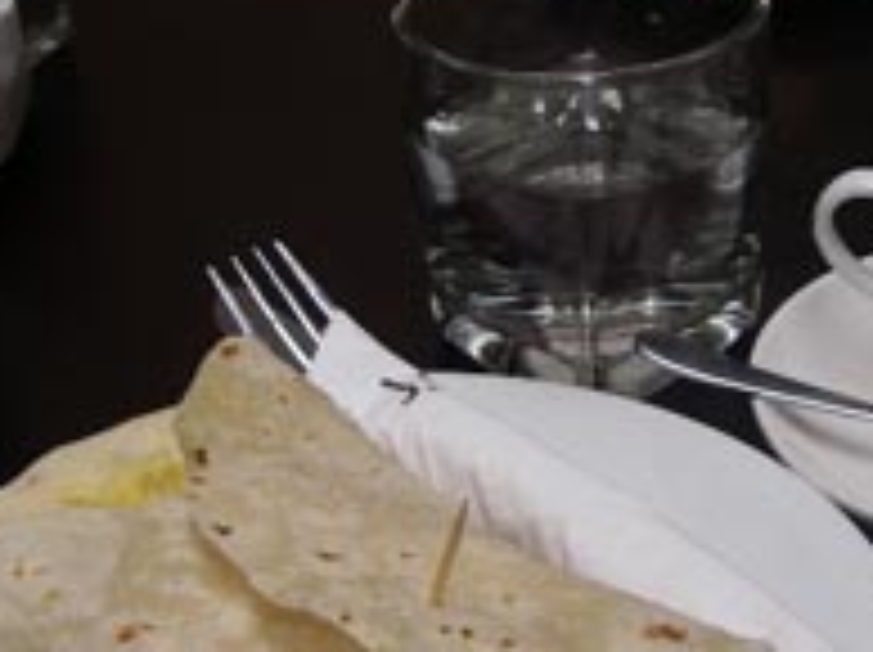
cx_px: 628
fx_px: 1763
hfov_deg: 27.5
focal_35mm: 70
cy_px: 389
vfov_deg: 20.9
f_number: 3.3
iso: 80
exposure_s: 1/125
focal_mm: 6.3
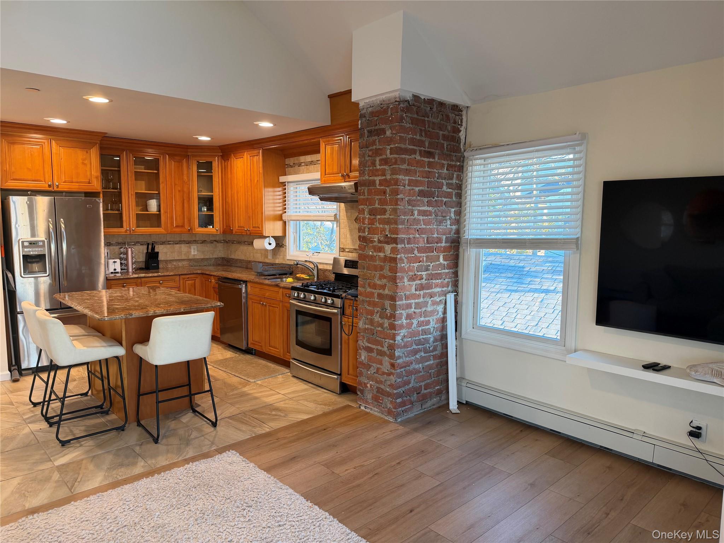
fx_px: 502
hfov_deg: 71.6
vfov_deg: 56.8
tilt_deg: -6.1
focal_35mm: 24
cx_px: 362
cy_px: 272
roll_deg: +0.1
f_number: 1.78
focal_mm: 6.76
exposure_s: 1/60
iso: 125
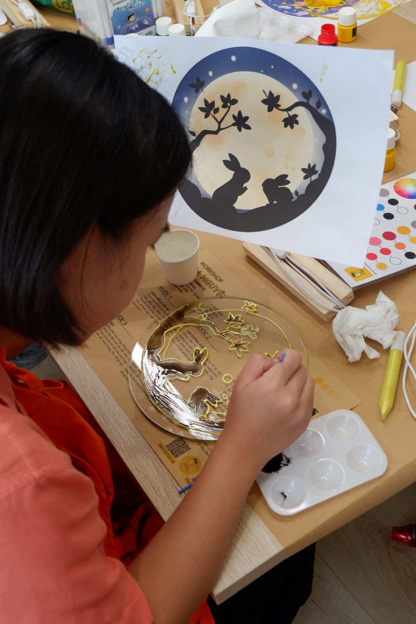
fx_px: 815
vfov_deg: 41.9
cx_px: 208
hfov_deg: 28.6
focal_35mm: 47
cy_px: 312
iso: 320
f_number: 4.7
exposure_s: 1/70
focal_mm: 31
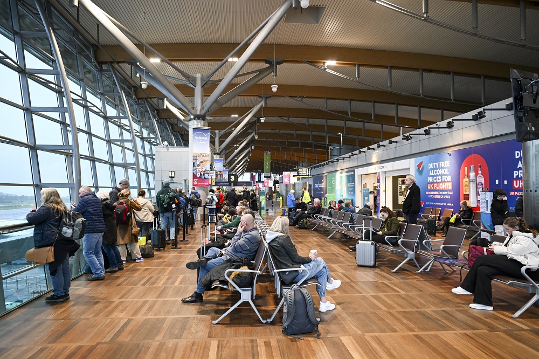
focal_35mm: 24
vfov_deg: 53.1
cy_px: 180
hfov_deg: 73.8
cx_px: 270
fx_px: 359
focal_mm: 24
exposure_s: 1/160
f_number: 2.8
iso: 1250
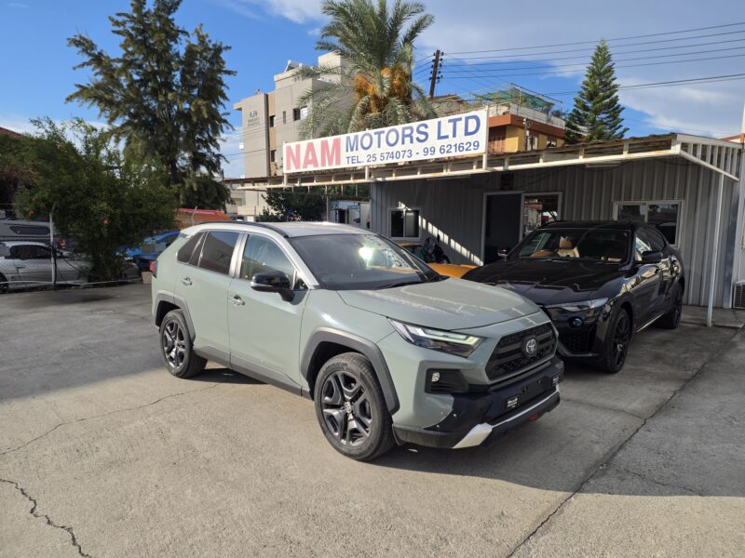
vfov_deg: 58.9
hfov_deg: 73.9
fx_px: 495
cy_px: 279
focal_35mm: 23
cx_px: 372
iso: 80
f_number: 1.7
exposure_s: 1/4887
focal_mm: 6.25
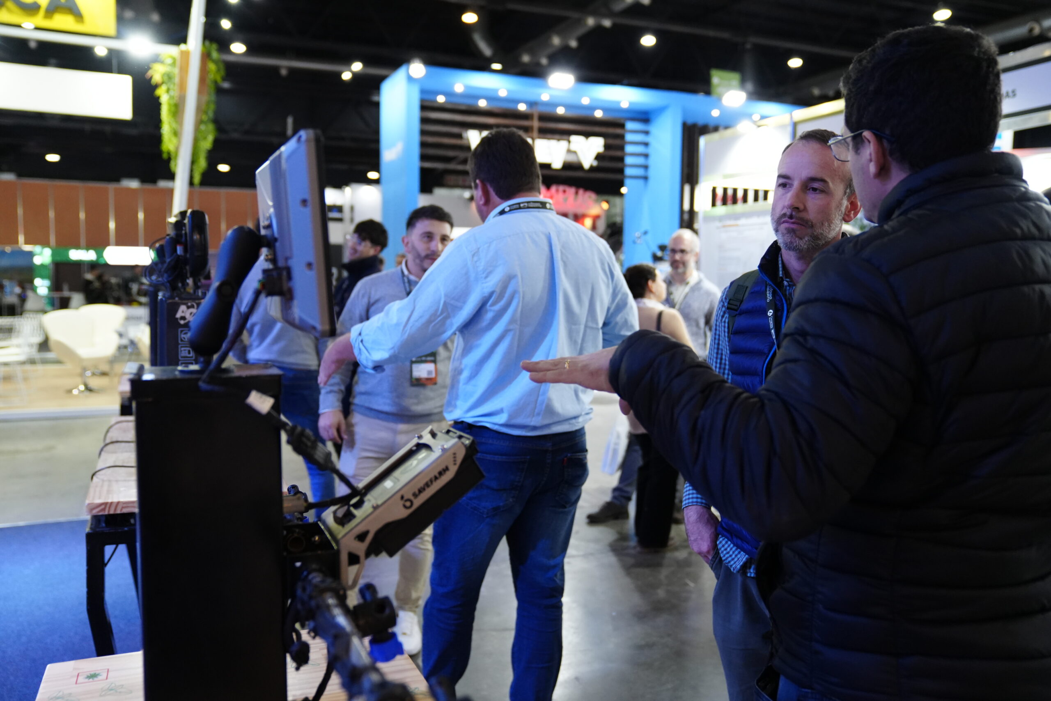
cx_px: 526
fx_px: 876
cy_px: 350
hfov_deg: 61.9
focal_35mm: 30
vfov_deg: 43.6
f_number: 2.8
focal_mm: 30
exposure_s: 1/250
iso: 3200
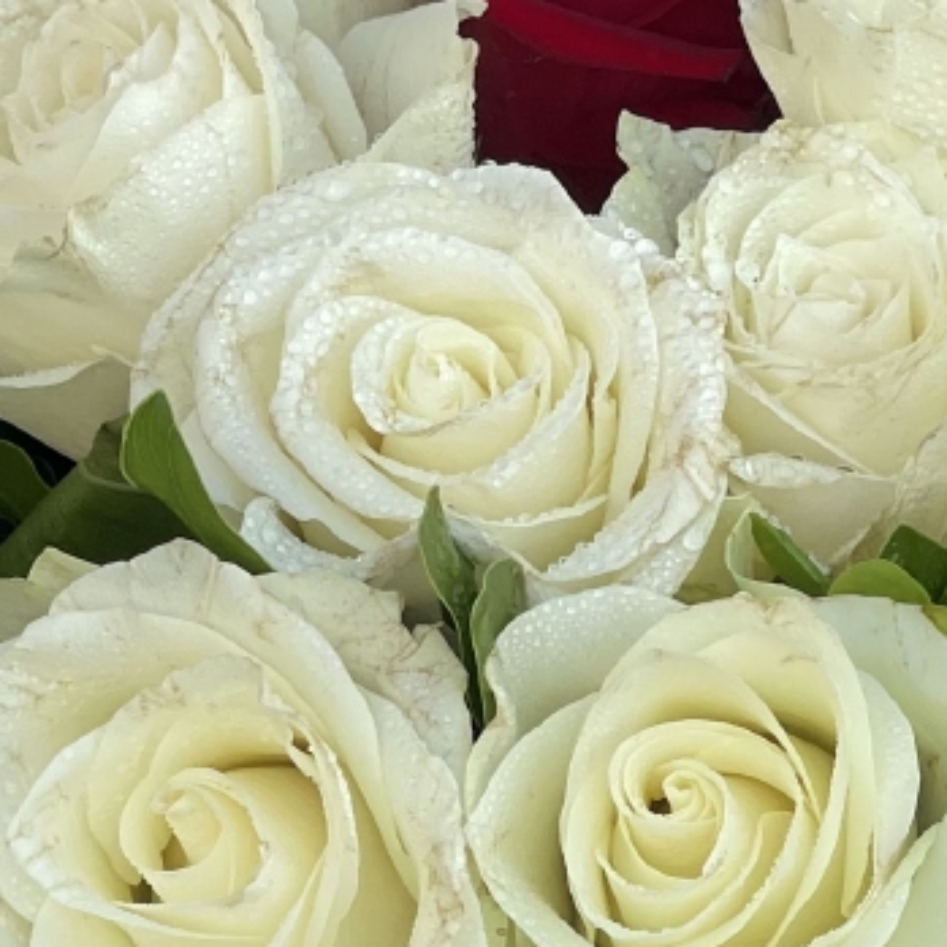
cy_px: 562
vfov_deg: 7.2
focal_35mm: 243
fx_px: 7521
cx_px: 642
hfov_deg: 7.2
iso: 20
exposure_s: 1/172
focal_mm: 7.5
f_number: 2.2
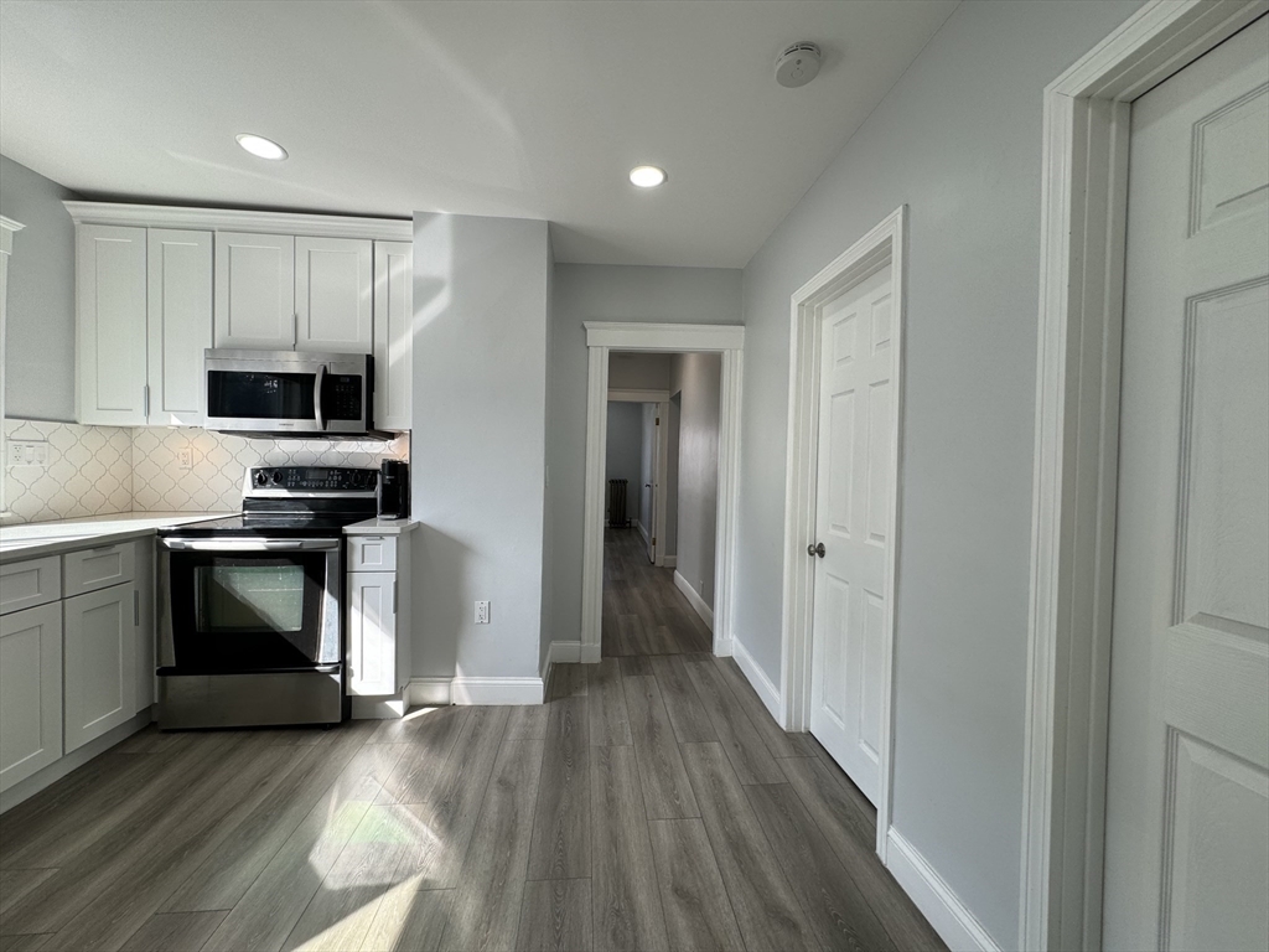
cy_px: 476
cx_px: 634
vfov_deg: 85.7
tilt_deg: -1.9
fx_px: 513
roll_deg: -1.1
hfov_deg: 102.1
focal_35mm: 14
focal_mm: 2.22
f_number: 2.2
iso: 40
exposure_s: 1/126
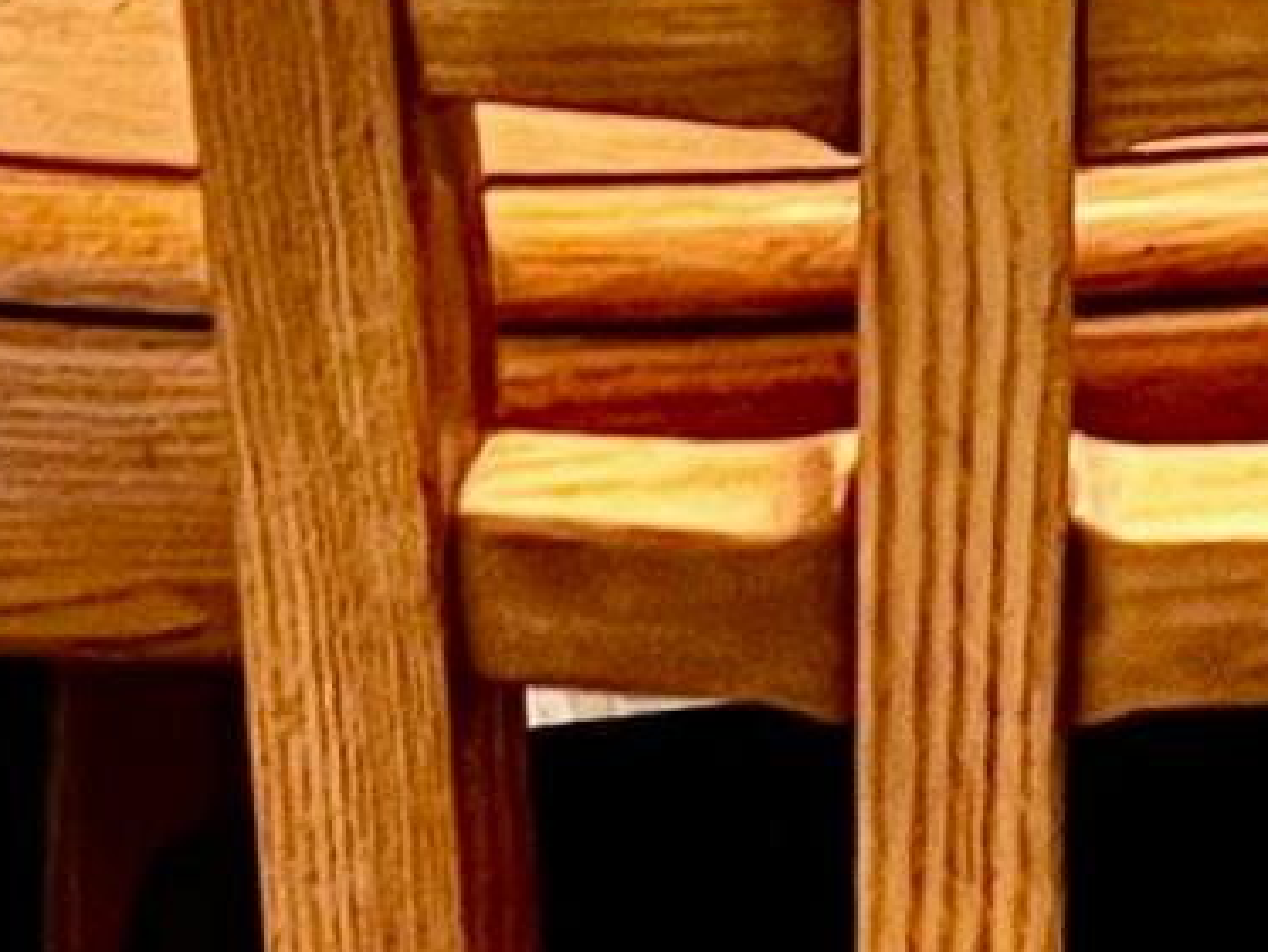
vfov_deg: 6.6
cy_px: -2134
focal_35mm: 200
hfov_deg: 9.8
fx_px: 7331
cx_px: 1475
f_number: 1.5
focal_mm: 5.7
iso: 200
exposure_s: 1/60
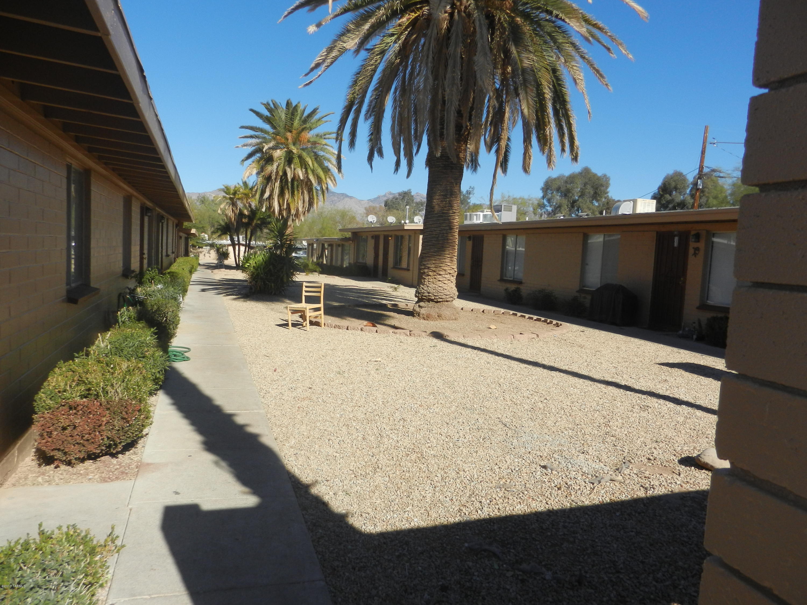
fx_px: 583
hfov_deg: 69.4
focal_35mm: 25
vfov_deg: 54.9
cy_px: 302
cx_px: 404
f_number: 3.5
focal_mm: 4.5
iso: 160
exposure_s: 1/1600
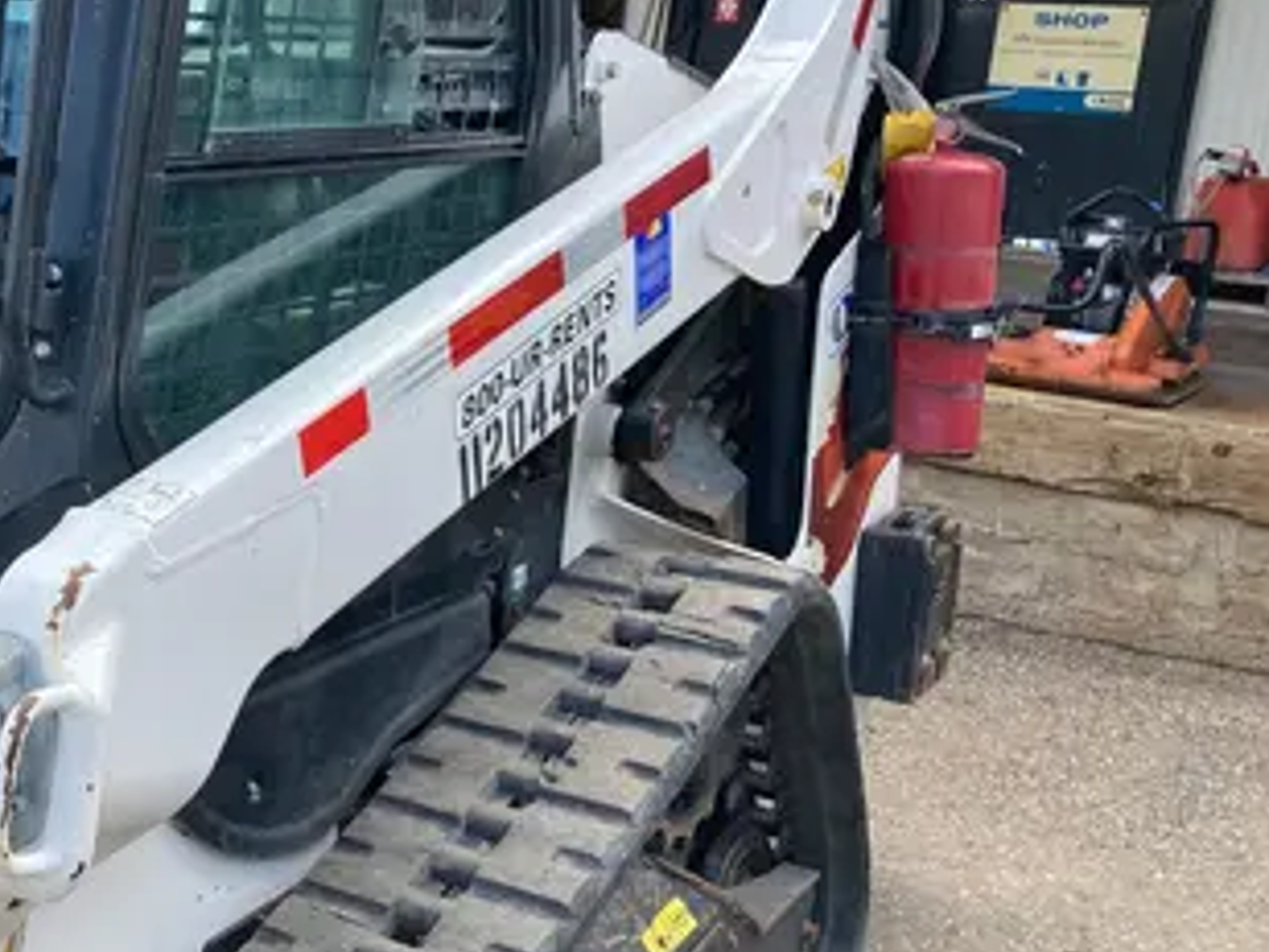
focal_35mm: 50
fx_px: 1833
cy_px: 468
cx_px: 140
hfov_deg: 36.0
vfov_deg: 29.1
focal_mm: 3.99
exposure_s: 1/437
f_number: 1.8
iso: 20
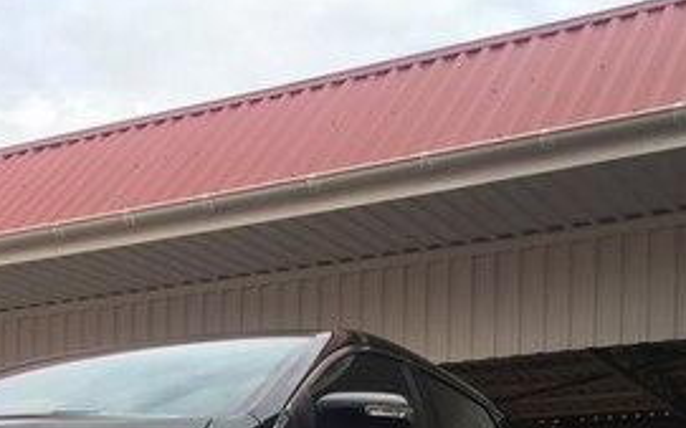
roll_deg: -1.6
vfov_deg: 16.2
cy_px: 596
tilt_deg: +2.5
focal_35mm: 75
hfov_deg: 27.0
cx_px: 132
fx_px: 1401
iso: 32
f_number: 2.2
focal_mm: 4.15
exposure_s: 1/130
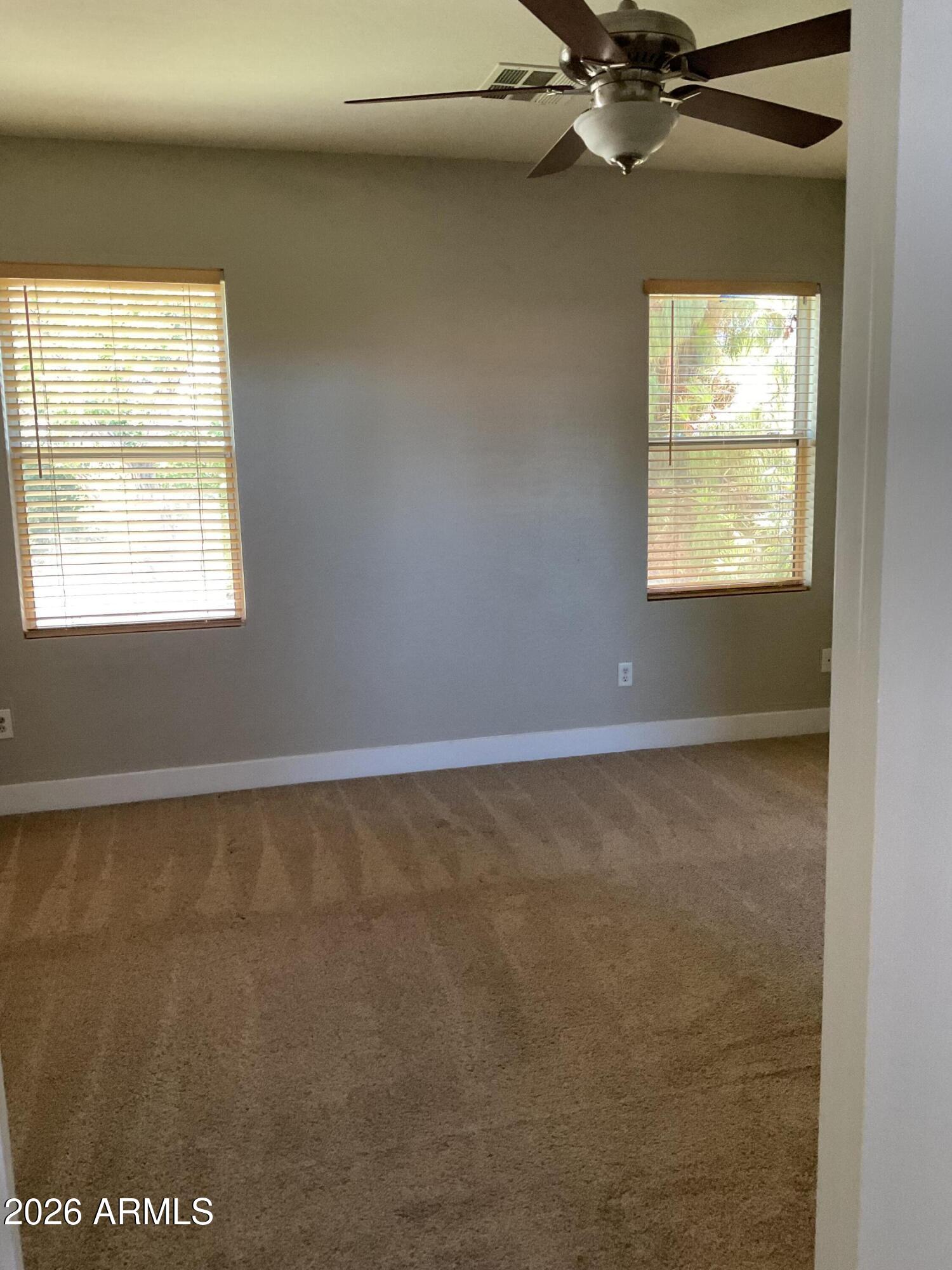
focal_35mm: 29
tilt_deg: -9.0
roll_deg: +0.7
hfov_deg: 48.2
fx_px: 1063
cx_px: 476
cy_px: 635
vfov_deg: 61.7
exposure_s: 1/60
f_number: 1.8
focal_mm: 3
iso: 160
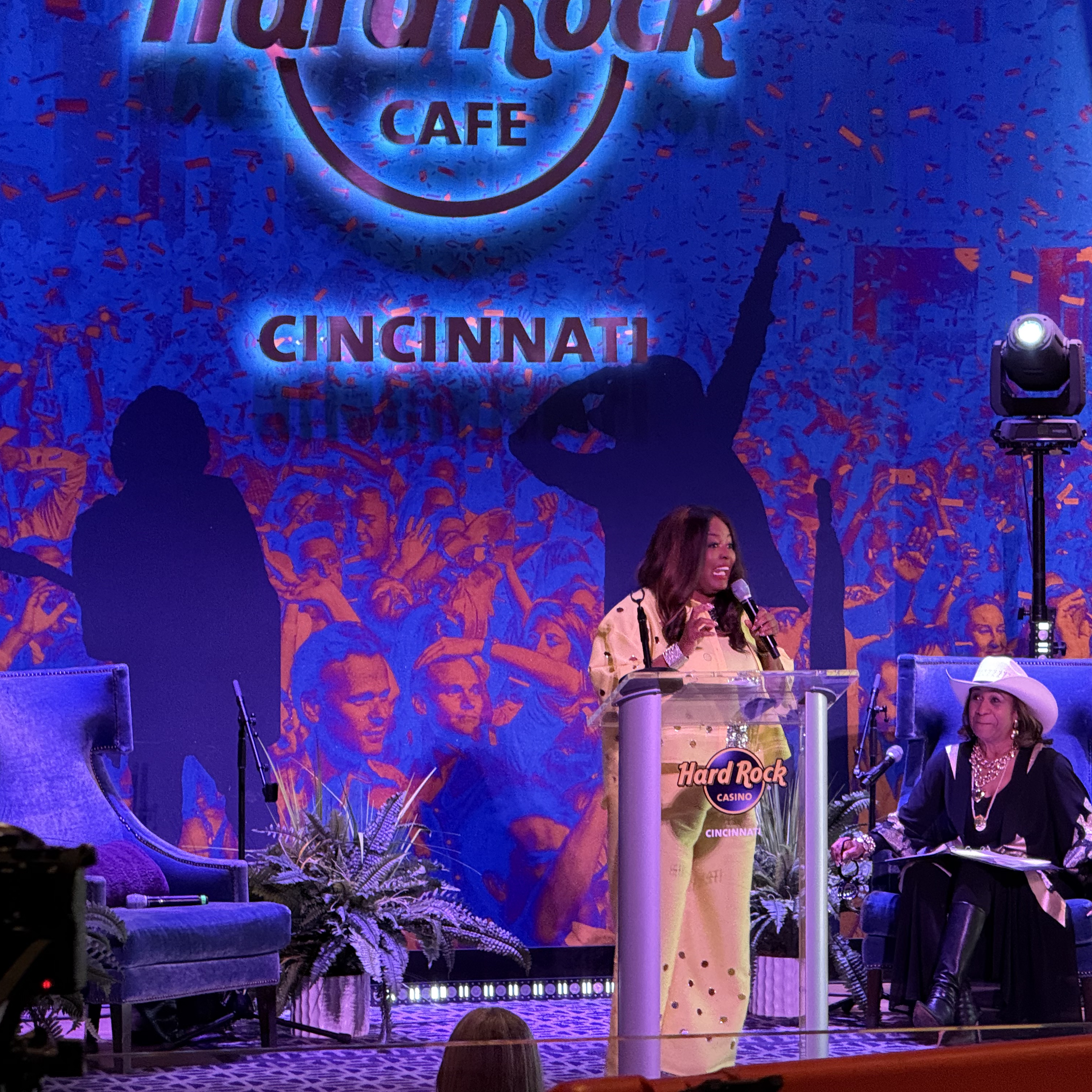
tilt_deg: -0.2
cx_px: 589
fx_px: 5068
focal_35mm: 142
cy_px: 545
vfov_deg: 12.3
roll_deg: +0.1
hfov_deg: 12.3
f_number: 2.8
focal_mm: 15.66
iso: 640
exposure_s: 1/40
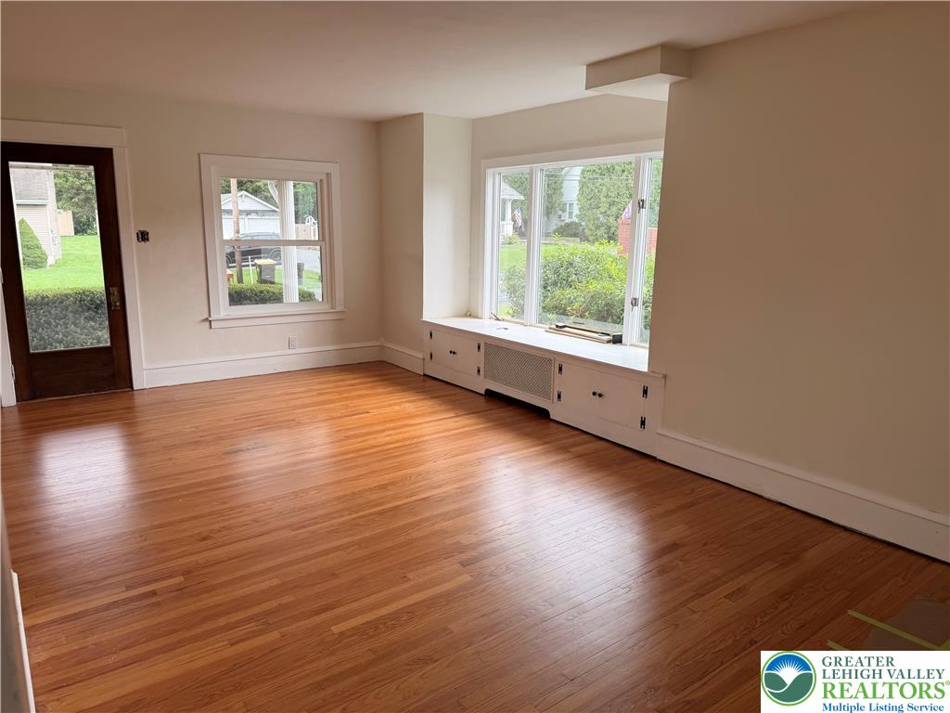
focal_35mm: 24
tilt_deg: -11.3
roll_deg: -0.6
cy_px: 356
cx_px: 475
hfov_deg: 71.6
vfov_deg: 56.8
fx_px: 659
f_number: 1.78
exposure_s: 1/299
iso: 80
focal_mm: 6.76
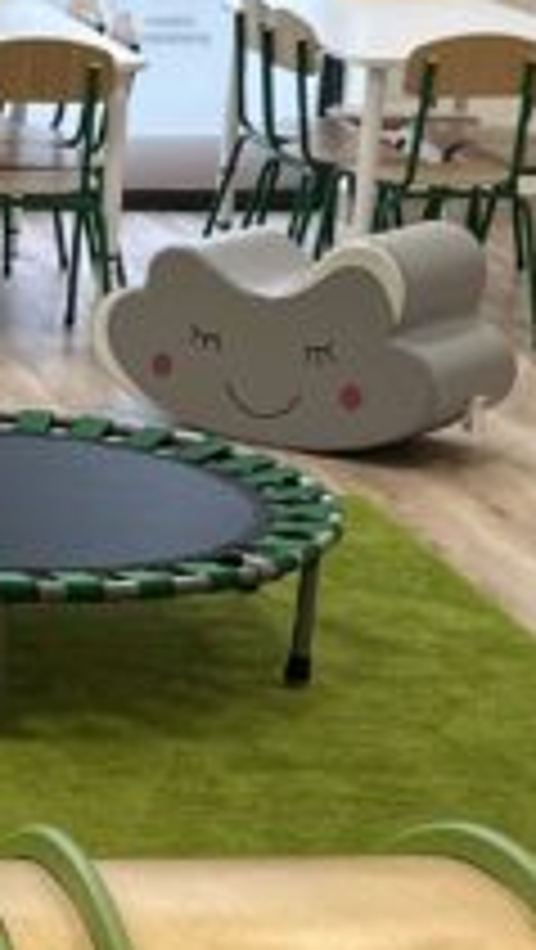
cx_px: -360
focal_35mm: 127
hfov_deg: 9.2
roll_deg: -2.1
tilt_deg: -17.1
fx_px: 3202
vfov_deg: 16.8
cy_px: 648
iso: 64
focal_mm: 6.86
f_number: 1.78
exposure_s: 1/100
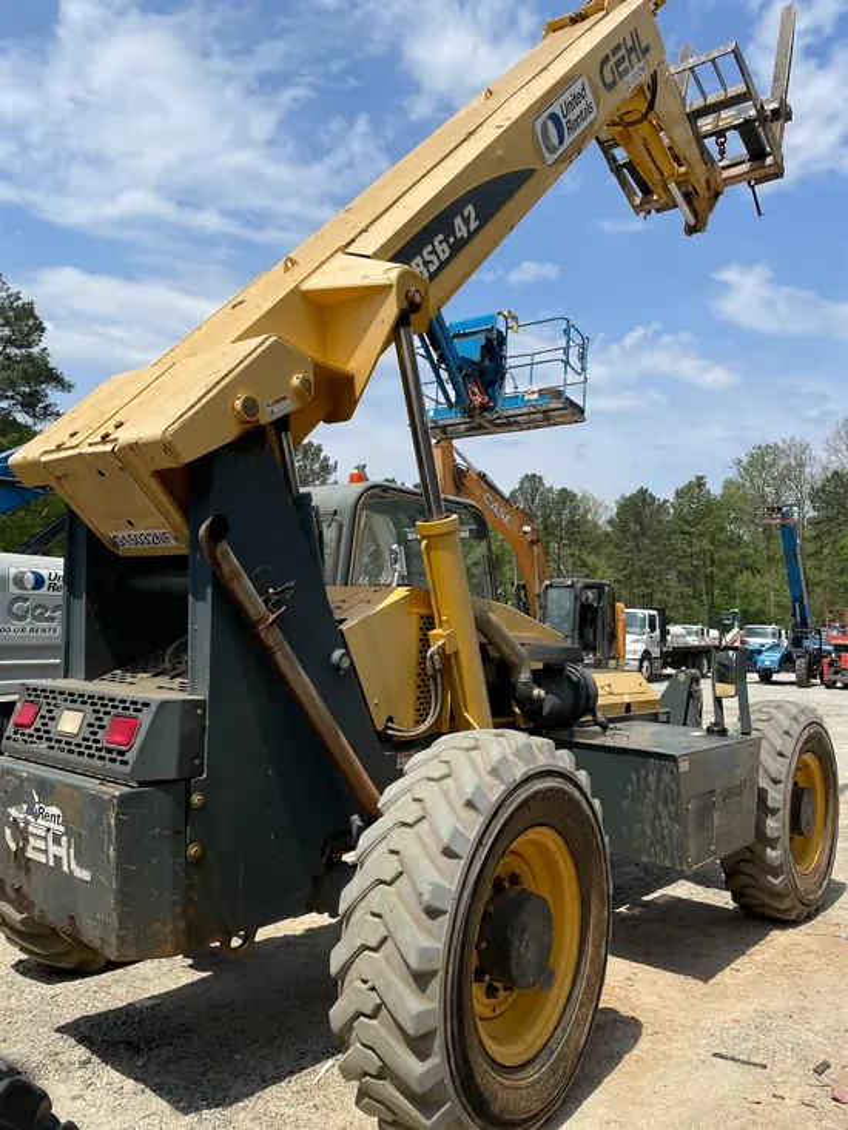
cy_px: 565
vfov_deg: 67.3
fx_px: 849
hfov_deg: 53.1
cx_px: 424
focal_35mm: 26
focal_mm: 4.2
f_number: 1.6
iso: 50
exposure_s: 1/5556
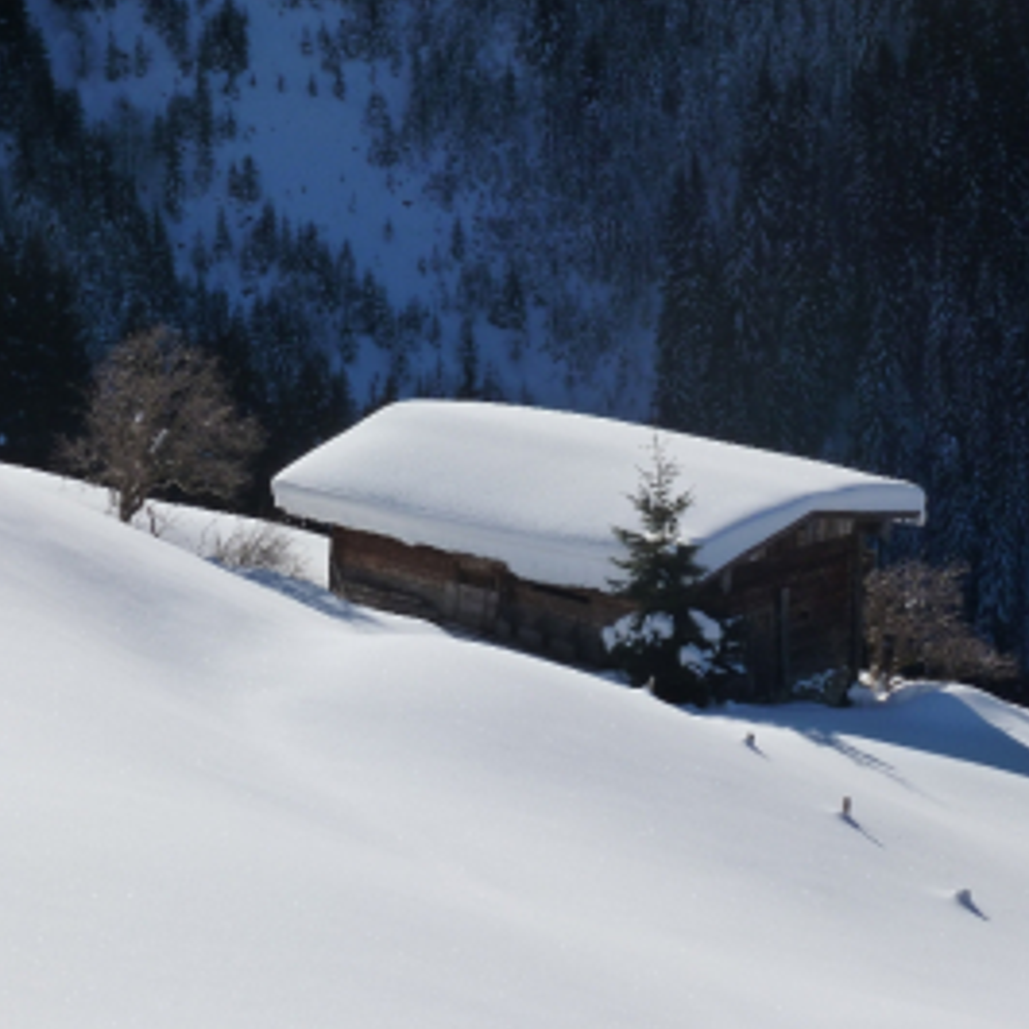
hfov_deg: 12.9
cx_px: 576
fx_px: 4540
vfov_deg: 12.9
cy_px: 518
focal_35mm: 135
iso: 160
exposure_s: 1/800
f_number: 5.6
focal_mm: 20.2
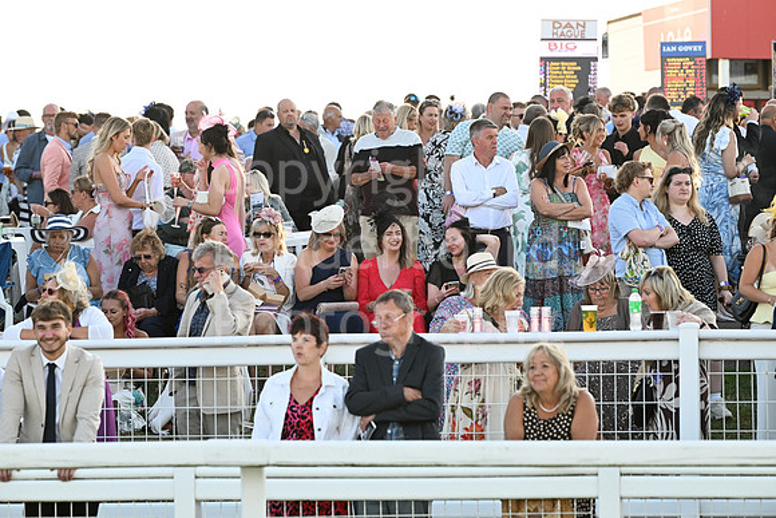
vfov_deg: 6.9
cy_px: 259
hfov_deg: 10.3
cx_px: 388
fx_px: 4312
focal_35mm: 200
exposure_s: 1/640
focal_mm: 200
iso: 800
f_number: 5.6
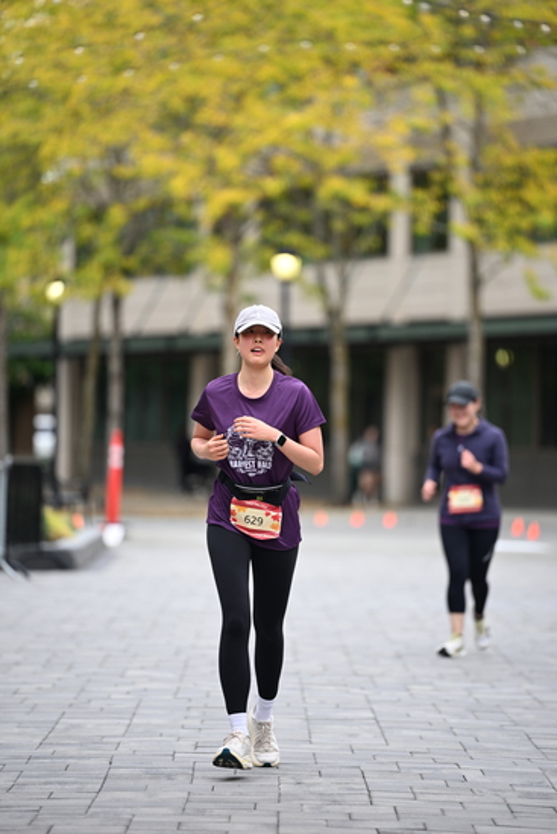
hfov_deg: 7.0
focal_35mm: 195
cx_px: 278
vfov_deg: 10.5
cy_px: 417
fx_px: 4522
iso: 640
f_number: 2.8
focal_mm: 195
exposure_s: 1/1600
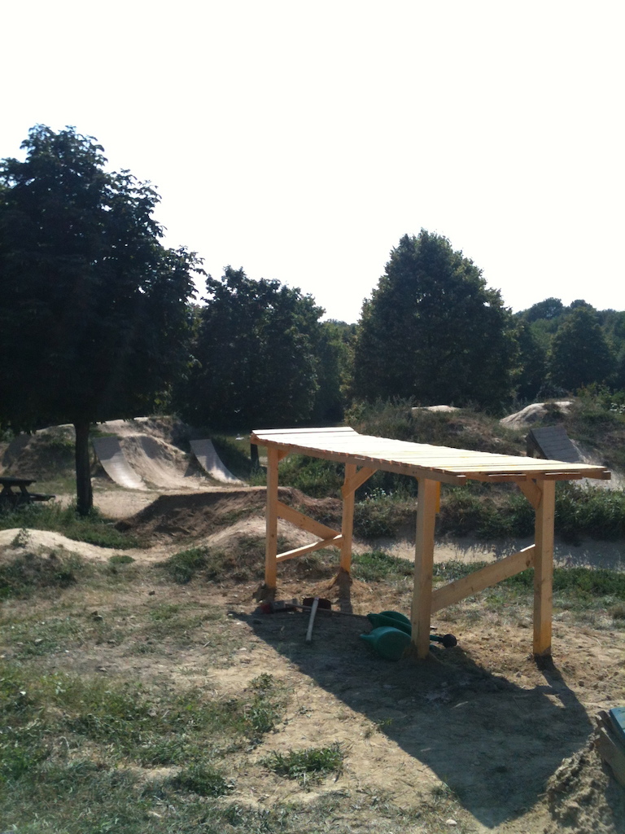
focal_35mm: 35
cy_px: 417
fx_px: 843
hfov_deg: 40.7
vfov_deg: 52.6
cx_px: 312
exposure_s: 1/1520
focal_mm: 3.85
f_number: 2.8
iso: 64
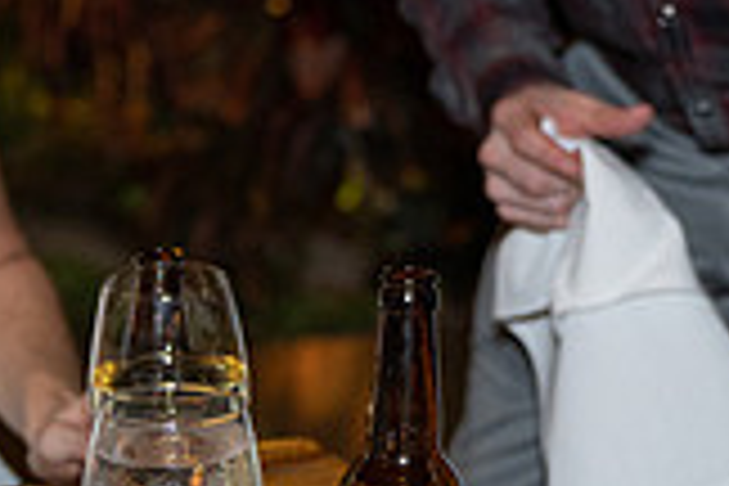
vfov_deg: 9.5
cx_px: 594
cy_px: -2
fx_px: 2896
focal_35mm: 143
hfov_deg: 14.3
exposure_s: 1/125
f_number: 2.8
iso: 2000
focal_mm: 40
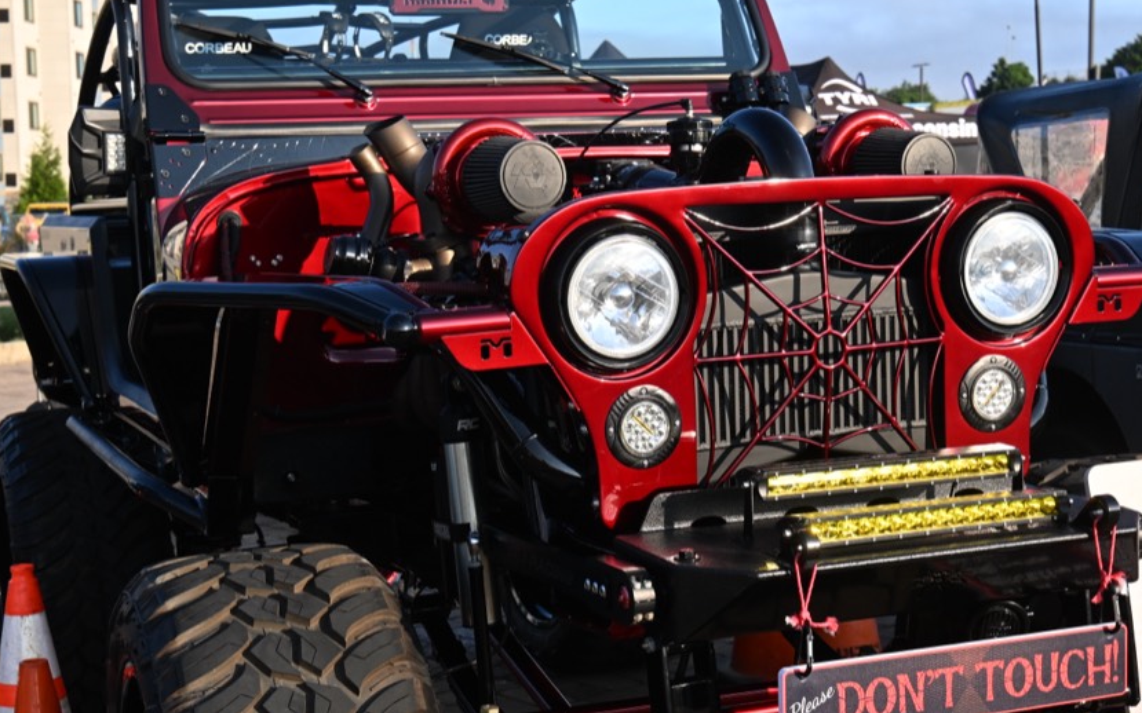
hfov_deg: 34.5
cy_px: 412
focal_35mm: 59
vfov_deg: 22.0
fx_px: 1836
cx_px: 539
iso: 400
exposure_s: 1/800
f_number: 7.1
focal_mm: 30
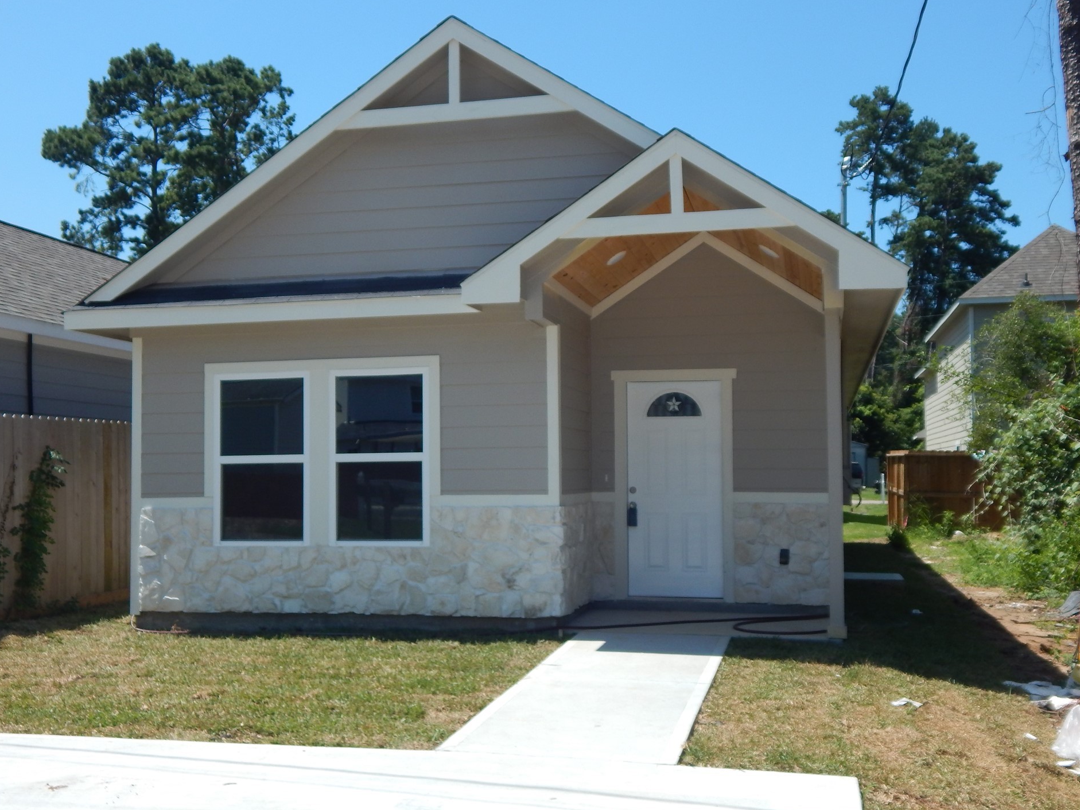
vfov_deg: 38.6
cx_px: 527
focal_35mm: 37
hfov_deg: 50.1
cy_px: 427
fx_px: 1154
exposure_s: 1/400
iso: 125
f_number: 6.7
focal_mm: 6.1
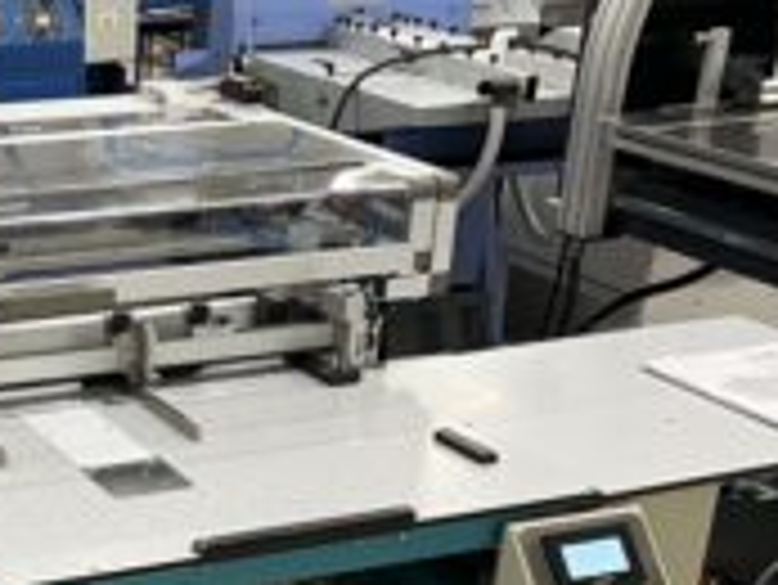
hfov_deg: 24.0
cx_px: 22
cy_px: 788
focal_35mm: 78
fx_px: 1754
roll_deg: +0.4
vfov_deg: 17.6
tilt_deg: -29.7
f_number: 1.5
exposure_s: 1/50
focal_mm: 5.7
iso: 64
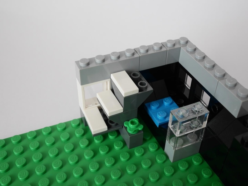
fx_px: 287
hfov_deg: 46.8
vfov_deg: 36.0
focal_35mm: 40
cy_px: 93
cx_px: 124
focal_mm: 20
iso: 400
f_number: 6.3
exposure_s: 1/60
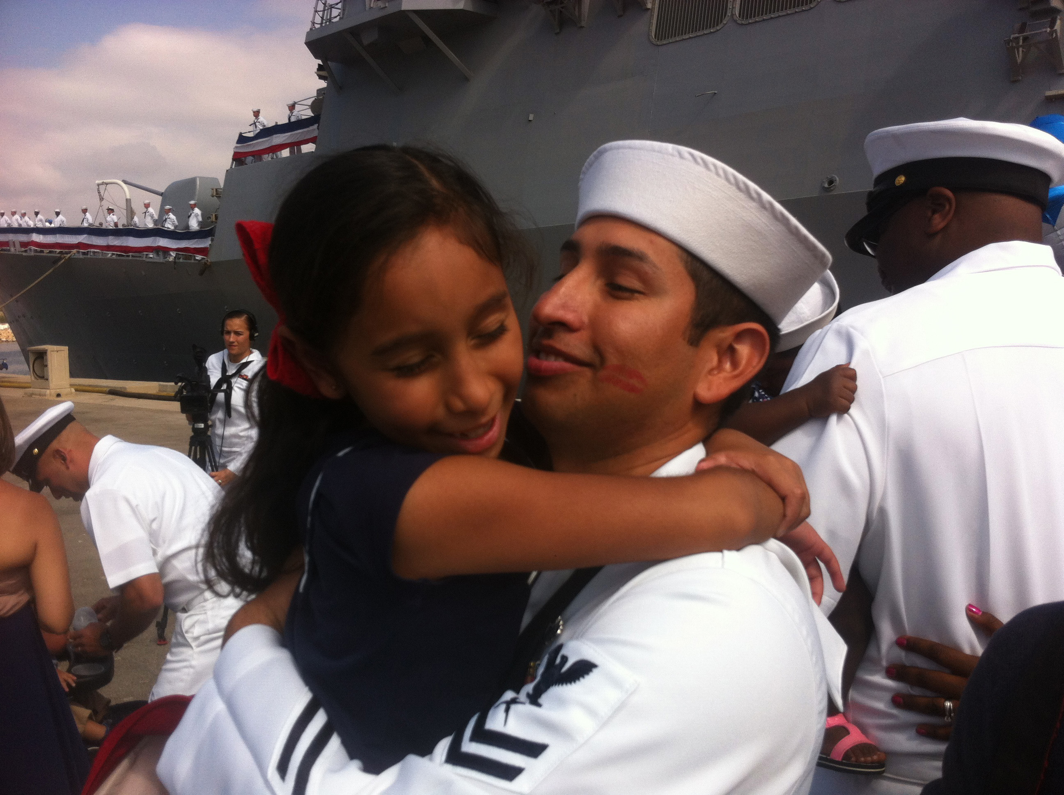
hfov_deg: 52.7
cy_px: 398
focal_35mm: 35
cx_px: 532
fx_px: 1074
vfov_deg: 40.6
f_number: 2.8
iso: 80
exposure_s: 1/1774
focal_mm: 3.85
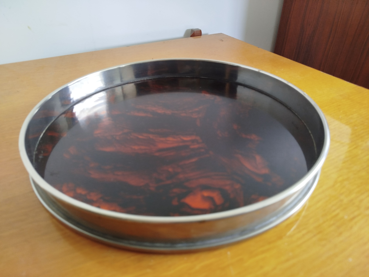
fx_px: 256
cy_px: 138
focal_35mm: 24
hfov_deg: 71.6
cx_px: 184
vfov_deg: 56.8
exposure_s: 1/33
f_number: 1.7
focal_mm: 5.31
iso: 125
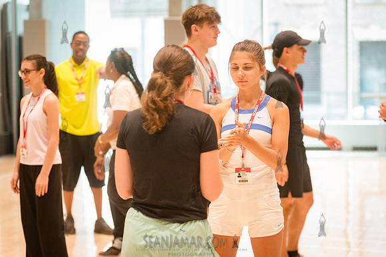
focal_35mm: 120
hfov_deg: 17.1
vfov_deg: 11.4
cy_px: 128
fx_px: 1287
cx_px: 193
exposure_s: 1/320
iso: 5000
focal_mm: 120
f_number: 4
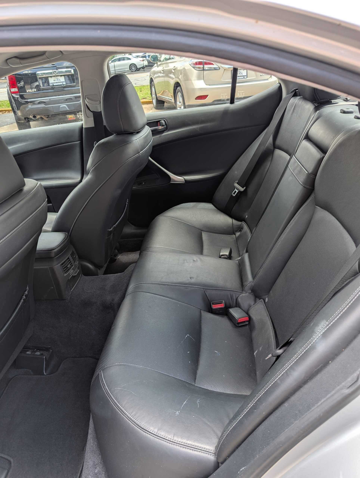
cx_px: 180
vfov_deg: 71.5
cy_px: 239
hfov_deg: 56.9
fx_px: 332
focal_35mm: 24
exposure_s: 1/130
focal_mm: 6.9
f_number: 1.68
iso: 17
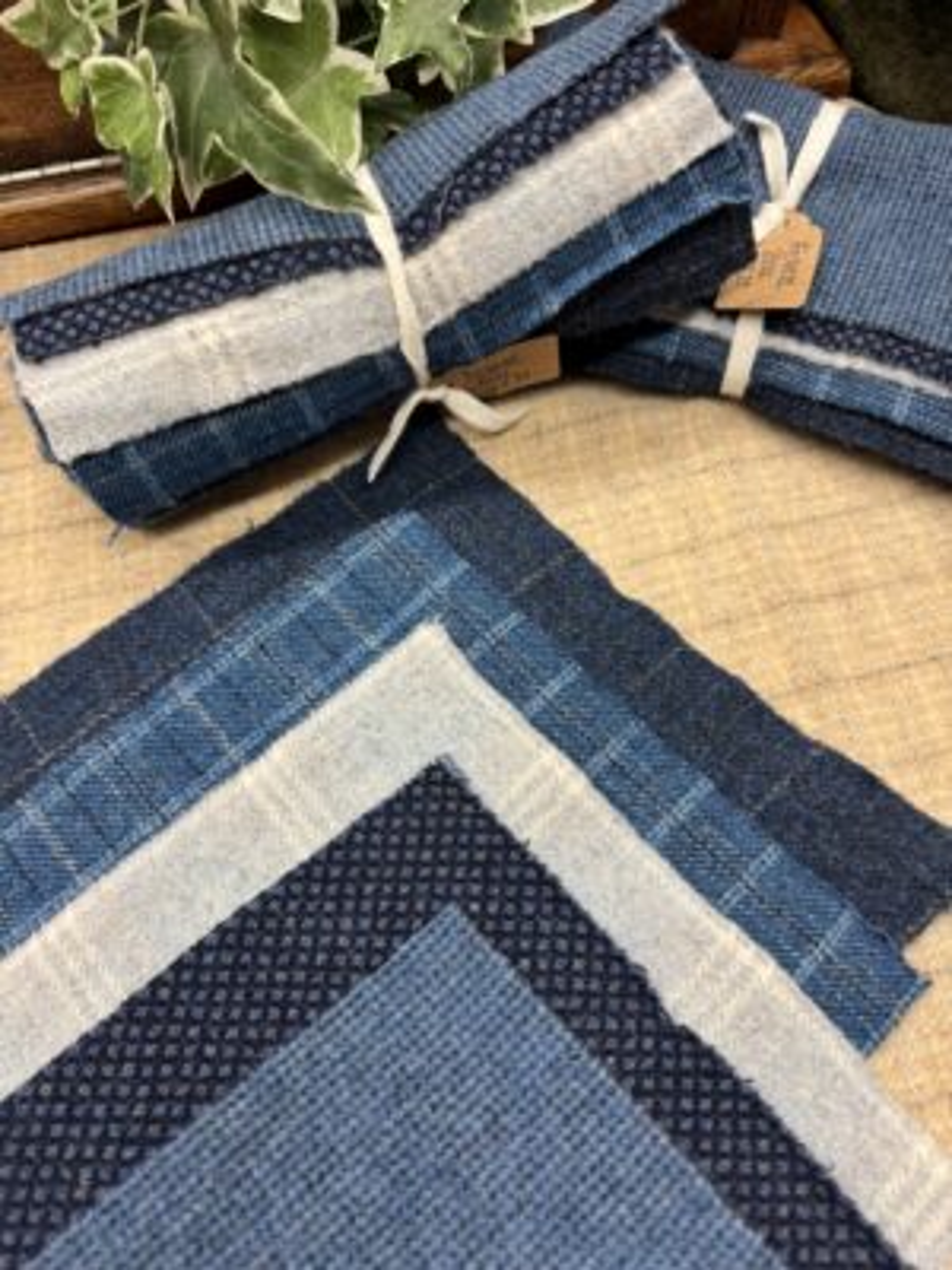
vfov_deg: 71.6
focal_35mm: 24
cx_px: 476
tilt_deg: -64.5
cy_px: 635
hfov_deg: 56.8
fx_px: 880
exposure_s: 1/60
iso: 125
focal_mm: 6.76
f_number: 1.78
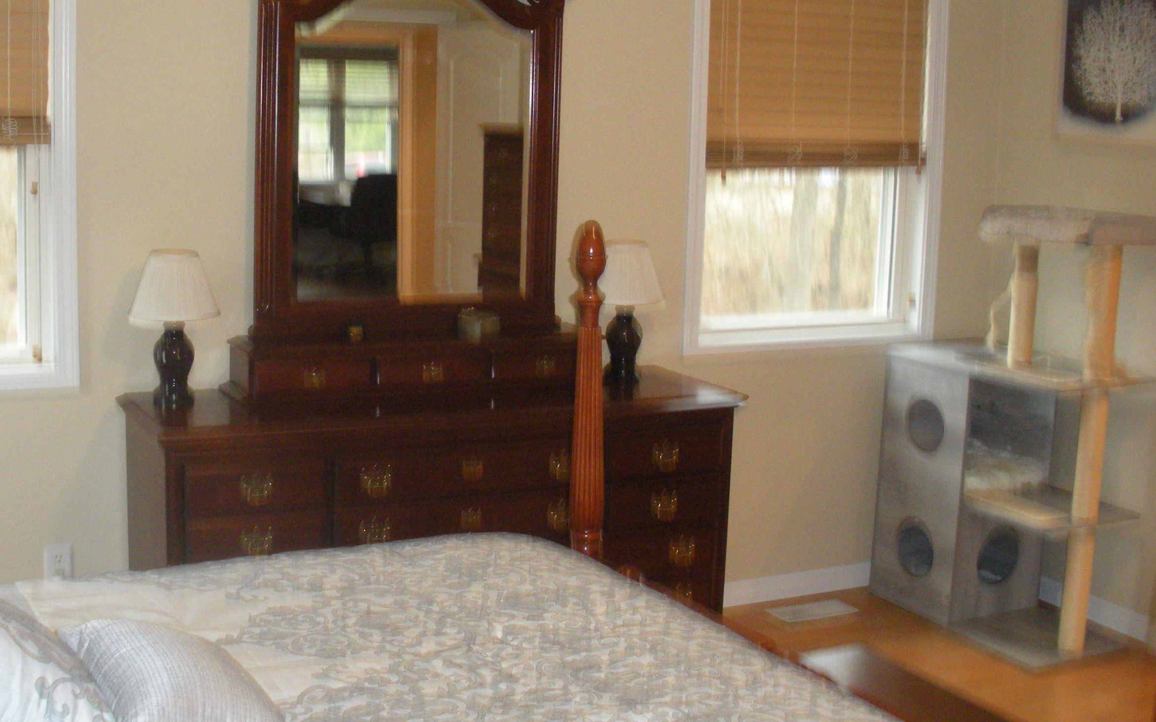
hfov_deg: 40.2
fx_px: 1575
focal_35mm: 50
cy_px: 350
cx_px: 513
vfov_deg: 25.8
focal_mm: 6.3
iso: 333
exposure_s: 1/30
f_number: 3.5
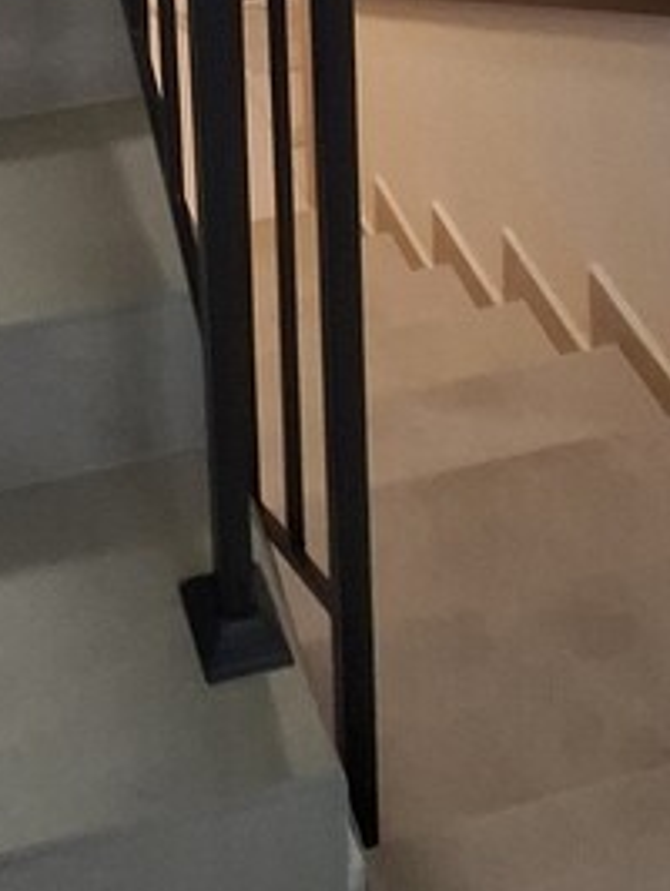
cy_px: -744
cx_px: -23
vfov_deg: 21.8
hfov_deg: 27.2
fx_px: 1288
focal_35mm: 50
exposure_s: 1/25
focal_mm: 1.74
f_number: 2.2
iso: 200
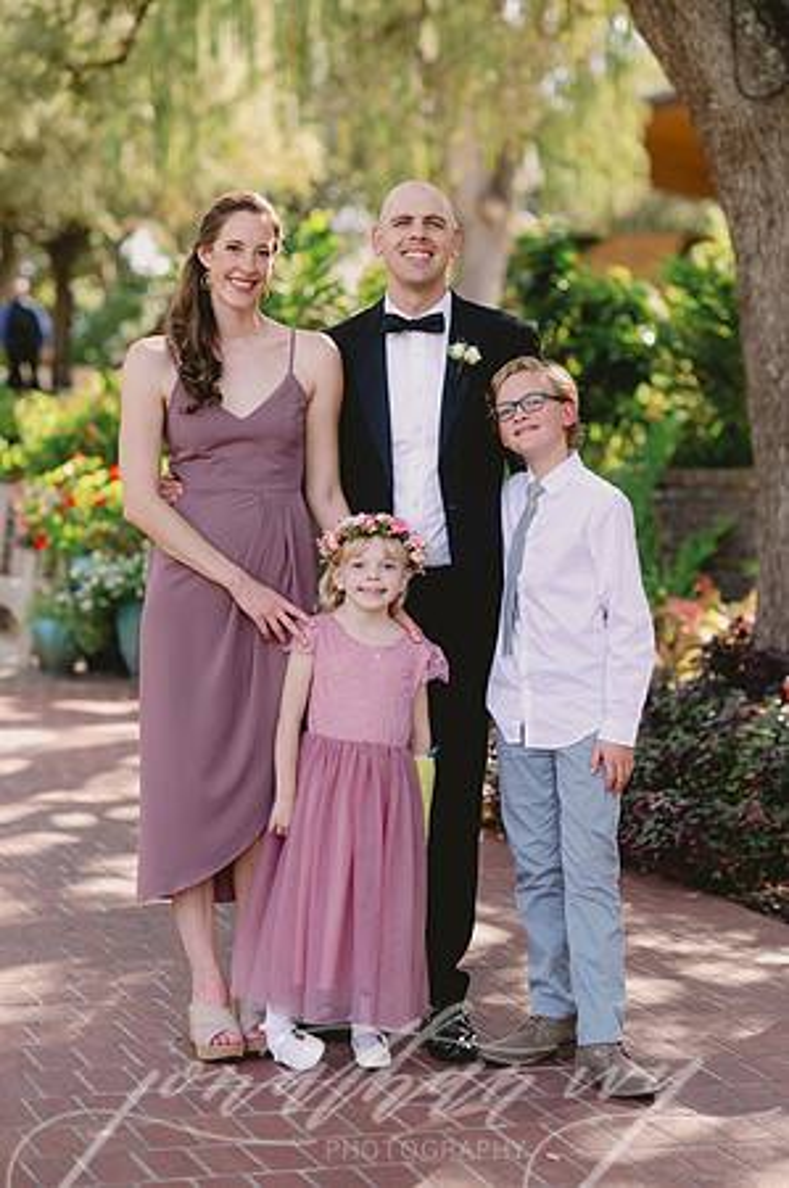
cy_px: 594
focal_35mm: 85
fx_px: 2801
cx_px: 394
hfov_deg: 16.0
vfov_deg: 23.9
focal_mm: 85
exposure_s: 1/320
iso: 80
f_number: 2.5
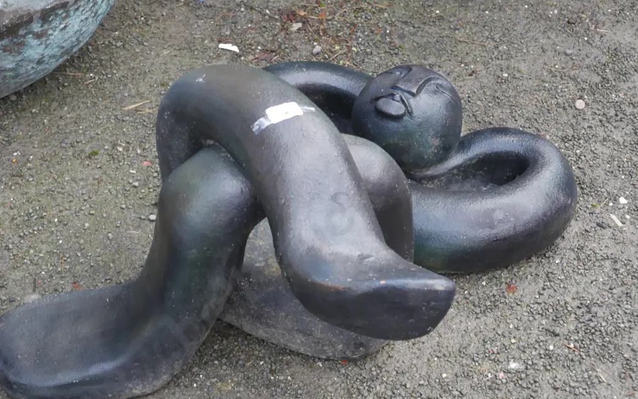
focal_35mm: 73
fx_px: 1269
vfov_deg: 17.8
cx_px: 317
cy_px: 237
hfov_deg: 28.2
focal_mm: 34
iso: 800
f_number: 5.4
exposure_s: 1/80
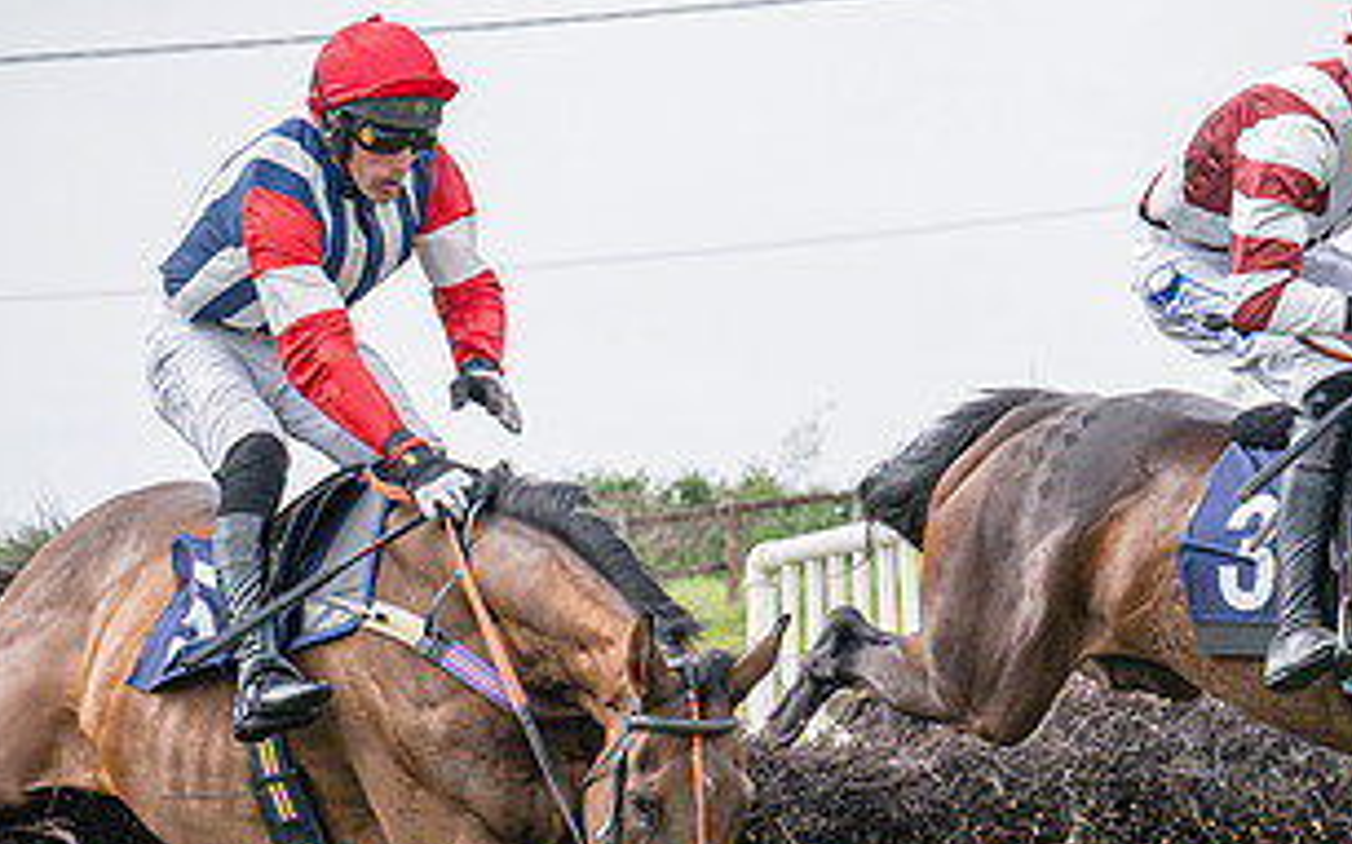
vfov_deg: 5.0
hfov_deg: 7.9
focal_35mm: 264
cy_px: 591
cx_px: 1196
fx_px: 9724
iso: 400
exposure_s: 1/1600
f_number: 4.5
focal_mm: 70
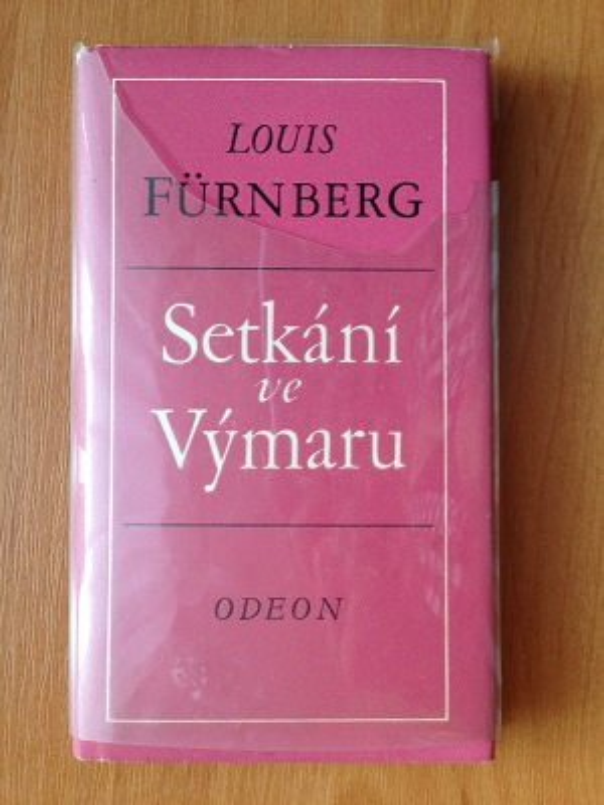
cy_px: 402
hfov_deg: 42.9
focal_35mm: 33
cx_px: 302
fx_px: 768
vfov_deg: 55.4
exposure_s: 1/20
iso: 100
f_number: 2.4
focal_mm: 4.12
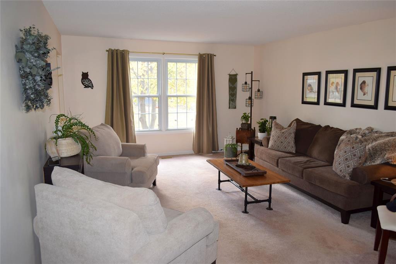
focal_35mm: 27
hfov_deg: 67.4
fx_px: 297
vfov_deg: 47.9
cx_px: 198
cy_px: 132
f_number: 4.5
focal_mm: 18
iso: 800
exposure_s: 1/80
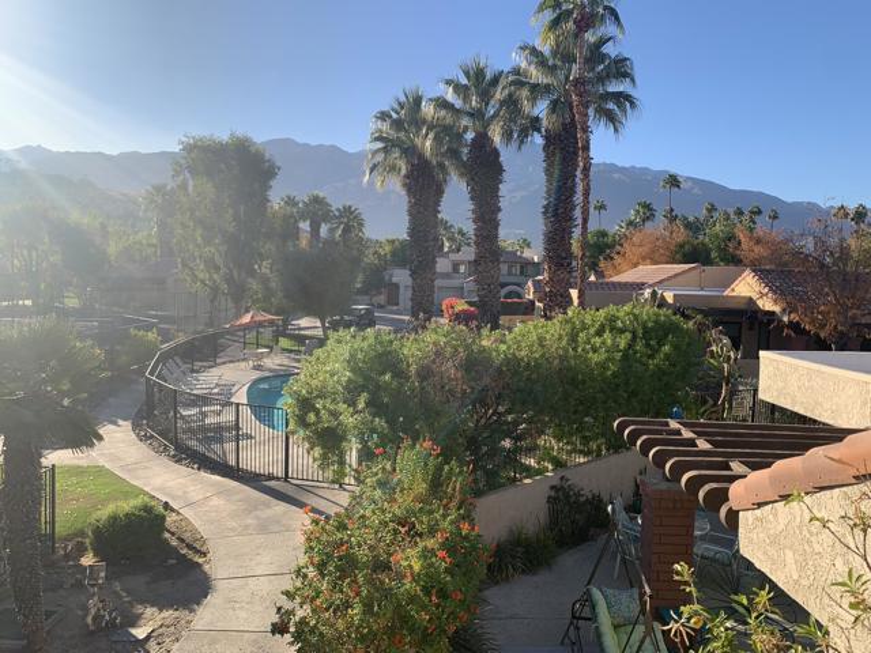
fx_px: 654
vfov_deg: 53.1
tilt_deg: -5.0
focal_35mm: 26
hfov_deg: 67.3
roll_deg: -2.0
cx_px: 436
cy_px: 326
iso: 25
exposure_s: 1/1610
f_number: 1.8
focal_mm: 4.25
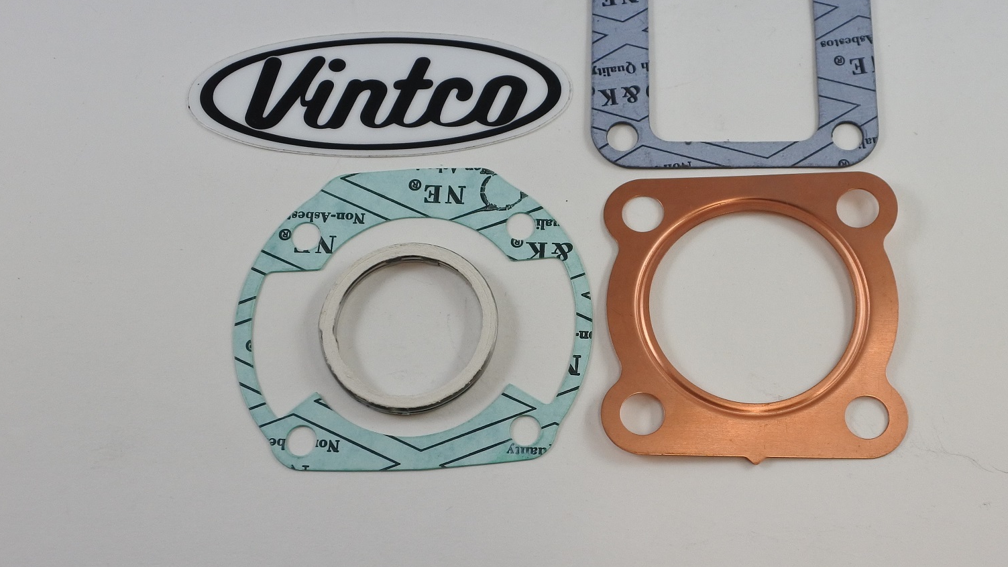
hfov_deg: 48.3
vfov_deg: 28.3
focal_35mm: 42
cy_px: 230
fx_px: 1122
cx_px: 560
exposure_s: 1/250
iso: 400
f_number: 4
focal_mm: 13.1
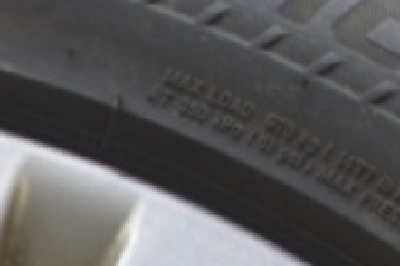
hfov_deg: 6.2
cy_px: 515
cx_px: -503
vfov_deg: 4.3
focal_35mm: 319
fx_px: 3542
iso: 400
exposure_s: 1/20
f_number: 5.6
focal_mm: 46
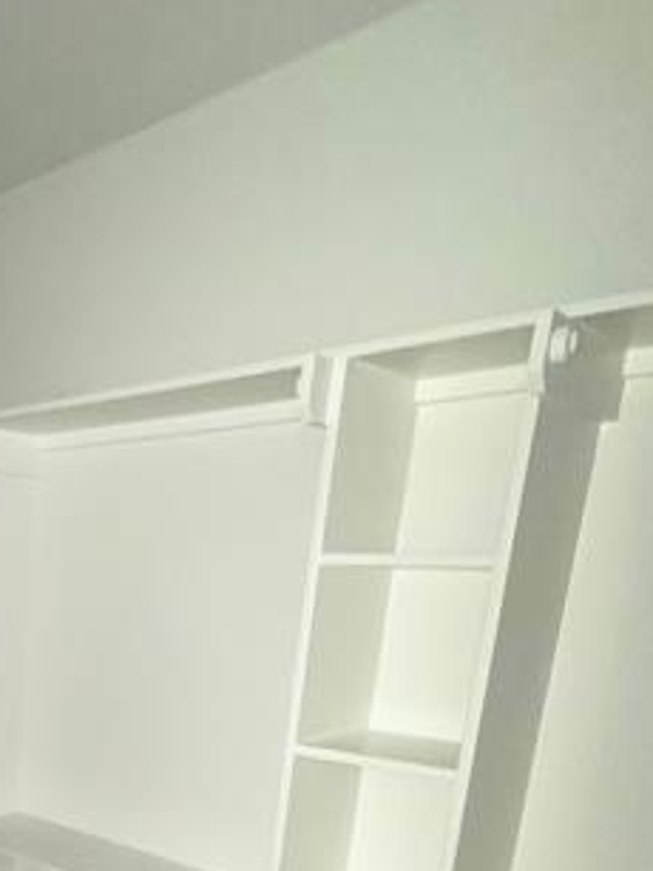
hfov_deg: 34.4
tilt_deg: -13.2
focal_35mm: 35
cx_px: -85
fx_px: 881
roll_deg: -1.2
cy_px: 789
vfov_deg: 47.2
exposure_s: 1/43
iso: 400
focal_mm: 2.22
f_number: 2.2
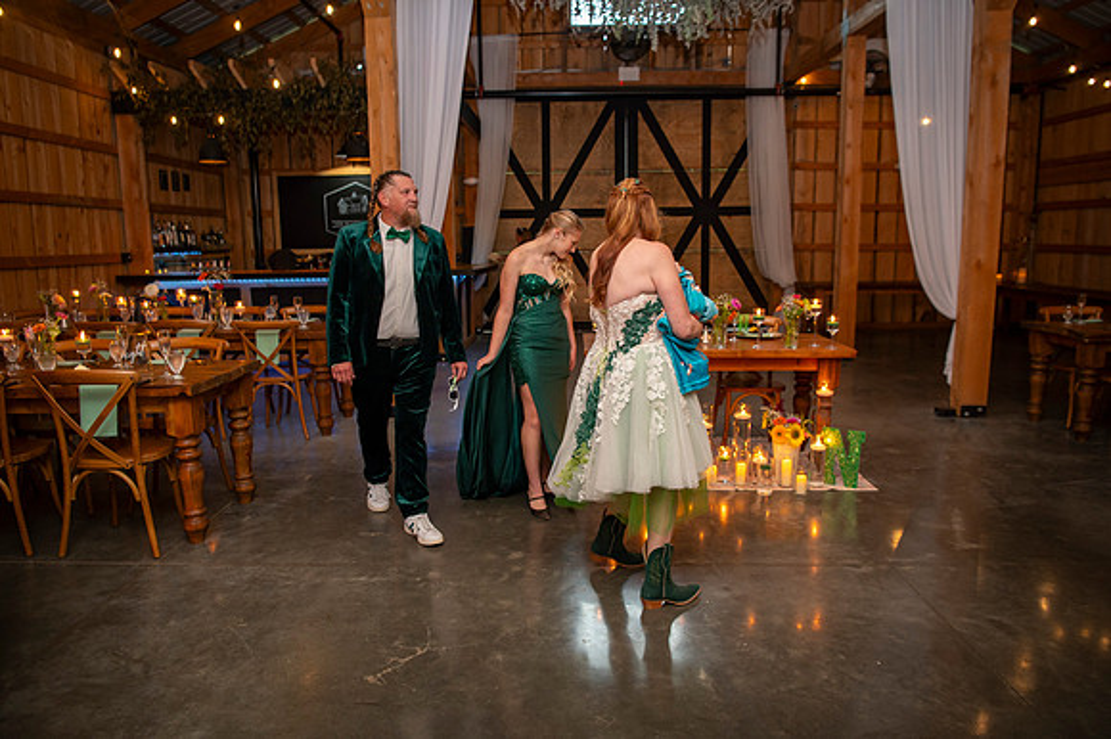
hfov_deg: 67.5
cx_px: 556
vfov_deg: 47.9
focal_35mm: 27
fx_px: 832
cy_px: 370
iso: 800
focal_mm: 26
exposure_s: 1/60
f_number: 3.2
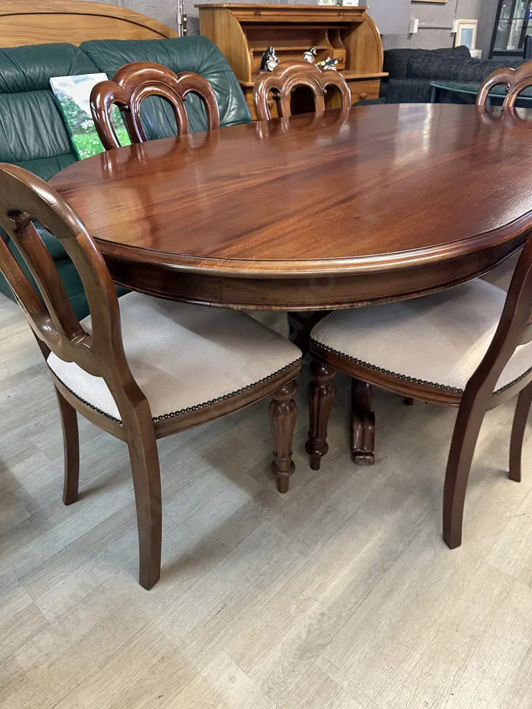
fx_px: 492
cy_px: 354
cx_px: 266
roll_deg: +0.1
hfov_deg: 56.8
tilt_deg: -32.9
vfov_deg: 71.6
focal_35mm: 24
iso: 250
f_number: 1.78
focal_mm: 6.86
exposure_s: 1/50
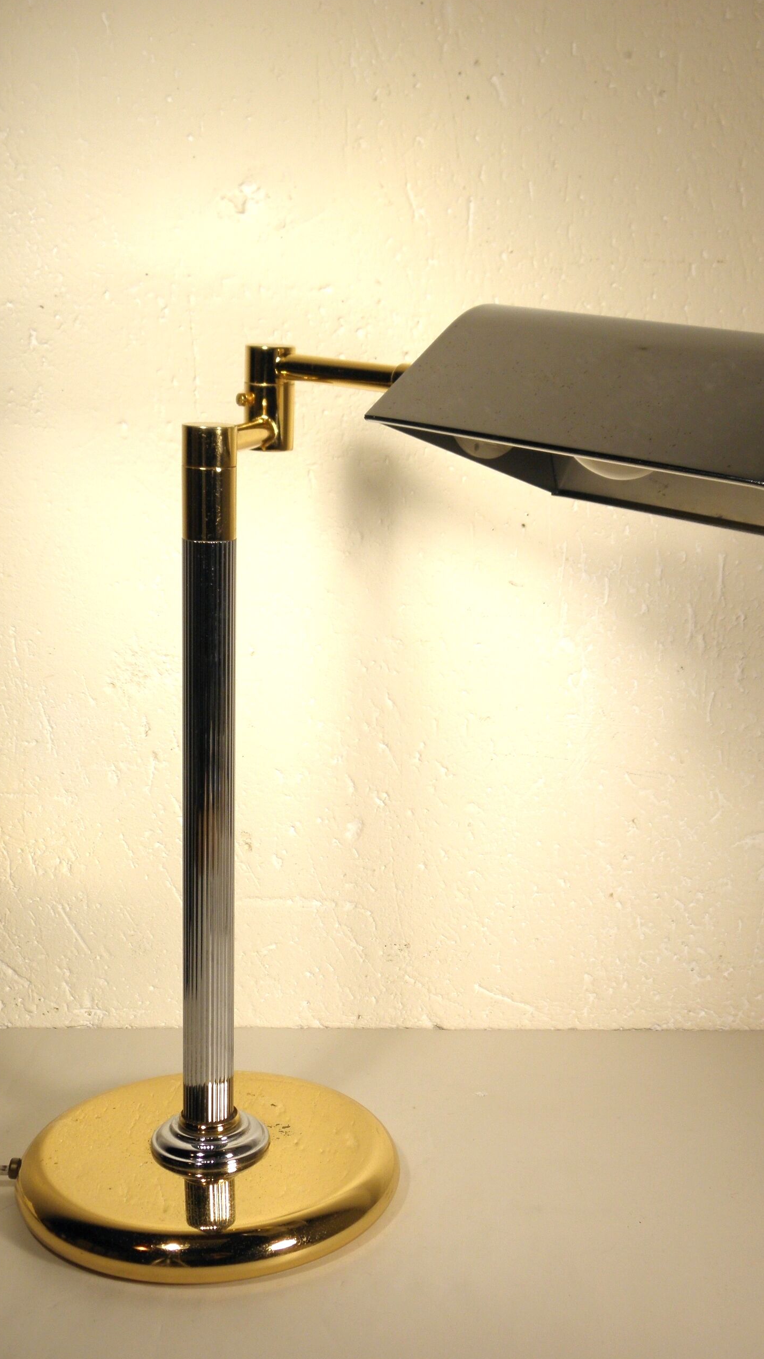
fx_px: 1621
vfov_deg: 45.5
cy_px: 677
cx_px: 456
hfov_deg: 26.5
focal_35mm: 45
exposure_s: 1/60
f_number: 3.8
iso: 100
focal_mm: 7.5
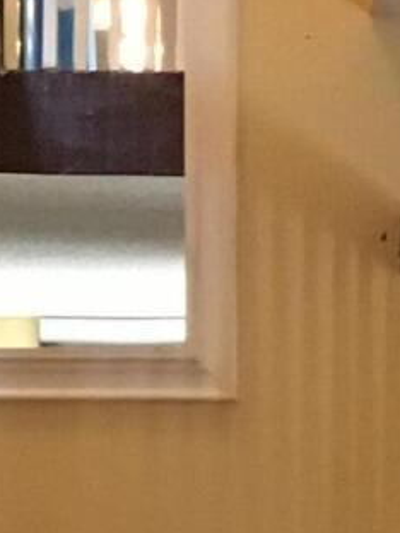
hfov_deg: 7.5
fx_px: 3066
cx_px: 205
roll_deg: +0.0
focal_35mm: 199
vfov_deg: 9.3
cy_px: 1098
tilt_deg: -11.6
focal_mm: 3.3
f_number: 2.4
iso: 200
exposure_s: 1/24
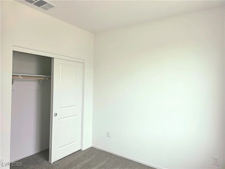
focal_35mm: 23
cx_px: 112
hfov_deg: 73.9
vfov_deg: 58.9
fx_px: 149
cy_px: 84
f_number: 1.7
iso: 80
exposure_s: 1/120
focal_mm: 6.3
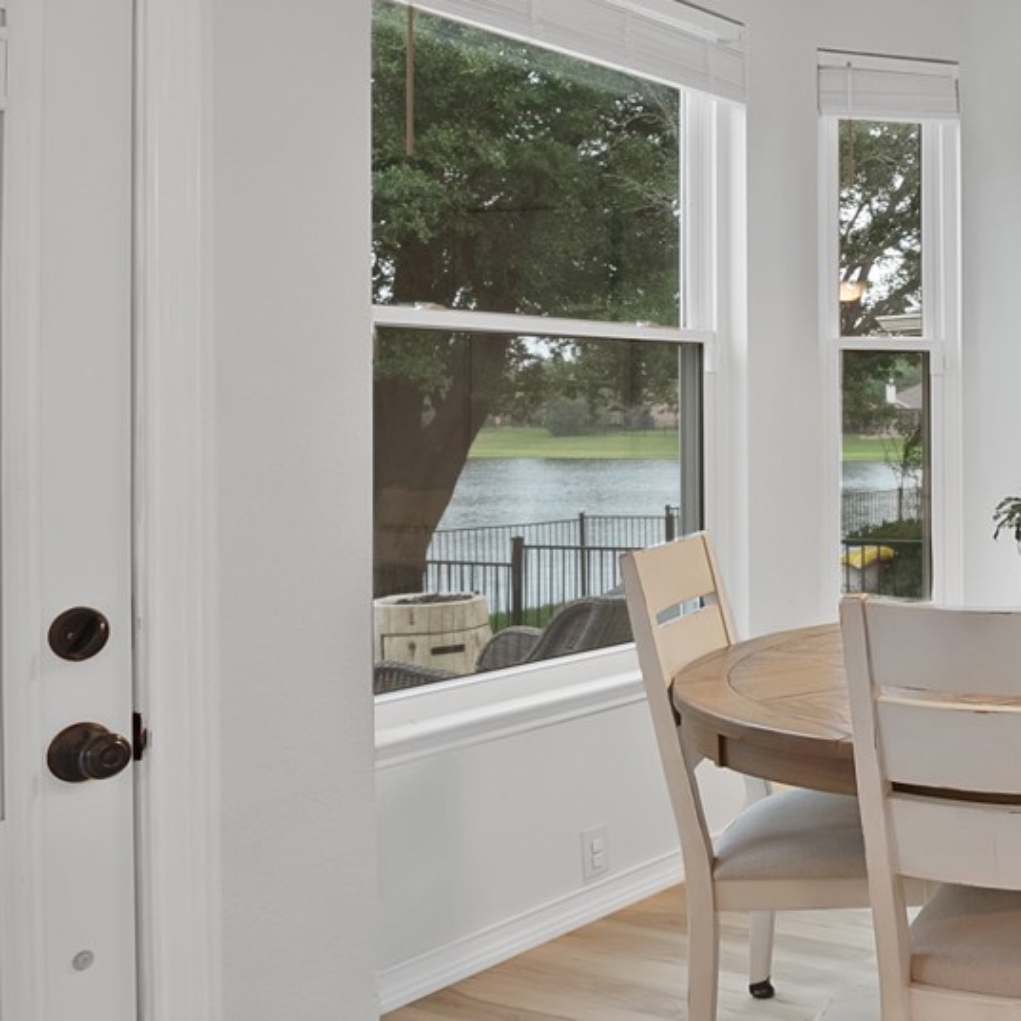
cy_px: 401
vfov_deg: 43.6
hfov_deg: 36.1
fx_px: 1268
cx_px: 1165
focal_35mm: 38
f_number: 9
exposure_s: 1/1.25
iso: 640
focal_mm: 12
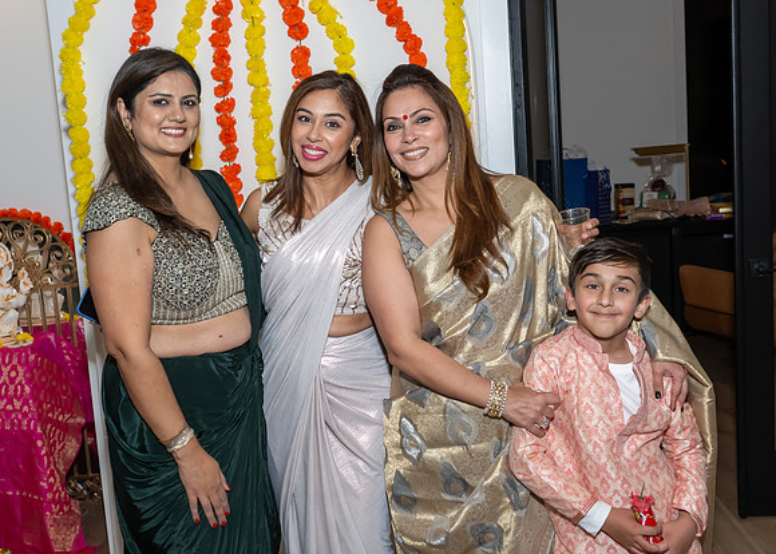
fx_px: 899
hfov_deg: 46.7
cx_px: 388
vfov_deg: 34.2
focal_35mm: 41
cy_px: 255
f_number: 7.1
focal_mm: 24
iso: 800
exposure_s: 1/250
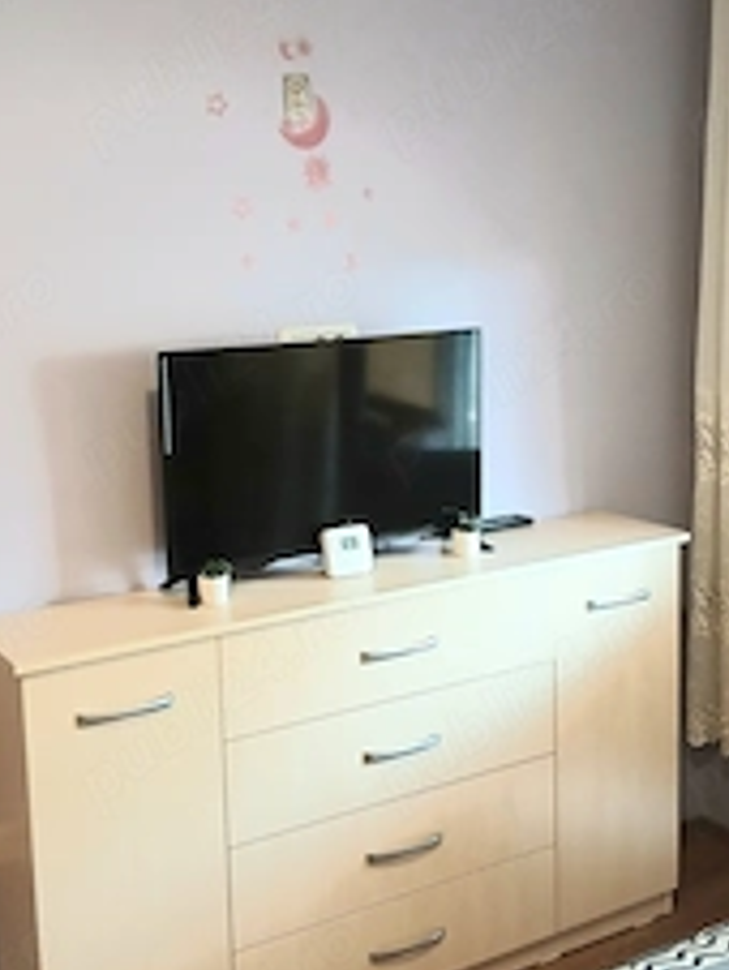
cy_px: 442
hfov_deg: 31.6
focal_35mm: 46
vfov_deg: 41.2
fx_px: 1289
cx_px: 369
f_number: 1.8
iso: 320
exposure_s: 1/25.1
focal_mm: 3.98
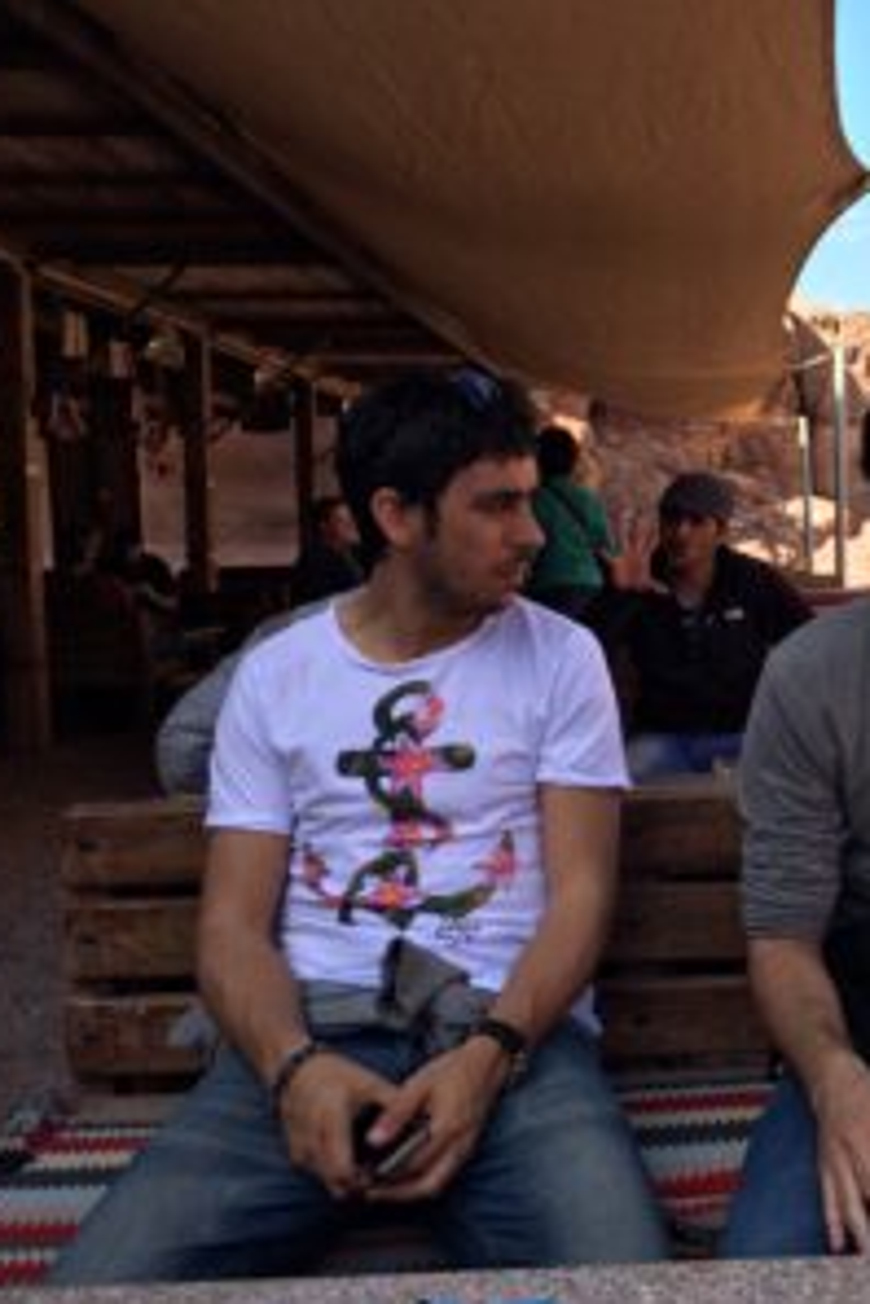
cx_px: 817
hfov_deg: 30.2
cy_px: 654
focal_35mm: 42
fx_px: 1522
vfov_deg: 46.4
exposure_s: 1/1080
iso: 32
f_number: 2.2
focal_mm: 4.12
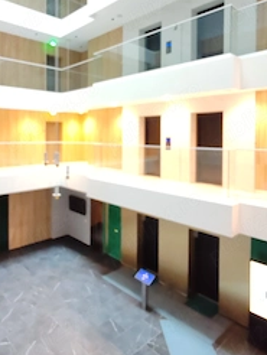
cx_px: 102
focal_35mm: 26
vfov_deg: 66.6
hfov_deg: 52.7
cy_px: 141
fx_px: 267
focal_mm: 1.96
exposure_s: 1/20
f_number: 2.2
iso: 1600
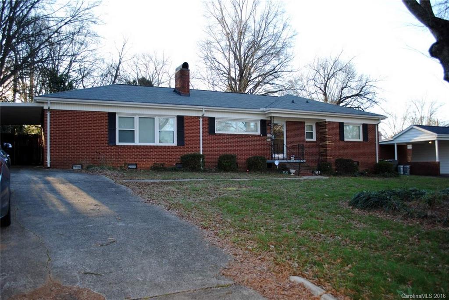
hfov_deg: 61.9
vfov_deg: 43.7
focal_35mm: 30
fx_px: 374
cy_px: 150
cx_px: 224
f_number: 3.8
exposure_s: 1/125
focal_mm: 20
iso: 160
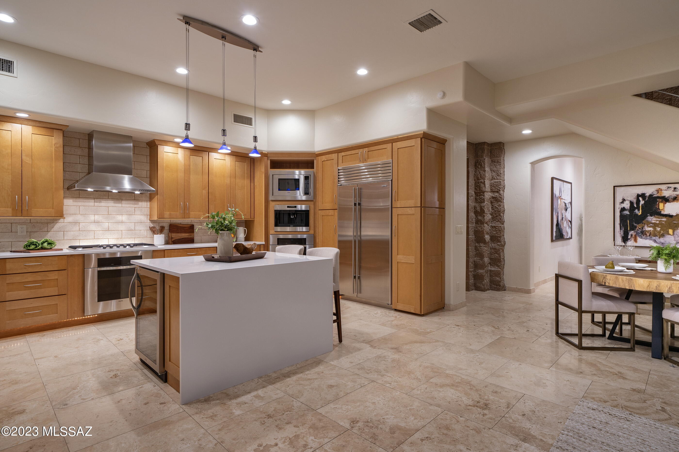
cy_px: 226
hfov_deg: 90.0
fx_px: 339
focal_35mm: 18
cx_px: 340
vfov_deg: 67.4
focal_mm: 18
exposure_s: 1/2
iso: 200
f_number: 10
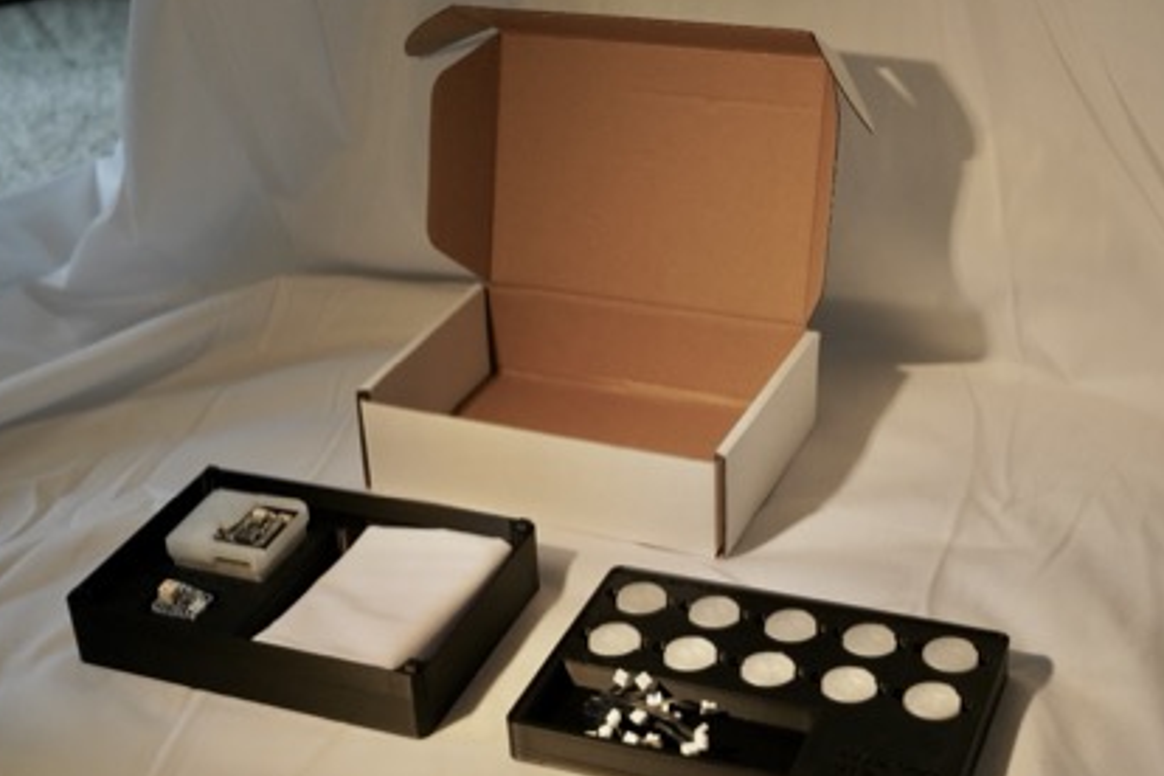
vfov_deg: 23.4
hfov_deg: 34.4
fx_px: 1875
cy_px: 430
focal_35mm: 58
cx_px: 498
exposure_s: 1/1600
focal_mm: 50
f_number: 5.6
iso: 5000
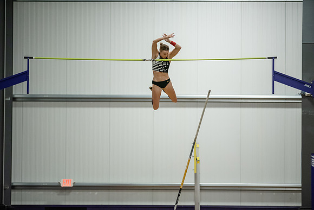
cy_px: 105
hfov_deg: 6.9
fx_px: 2617
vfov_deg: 4.6
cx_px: 157
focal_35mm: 300
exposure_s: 1/800
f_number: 2.8
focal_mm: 300
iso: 5000
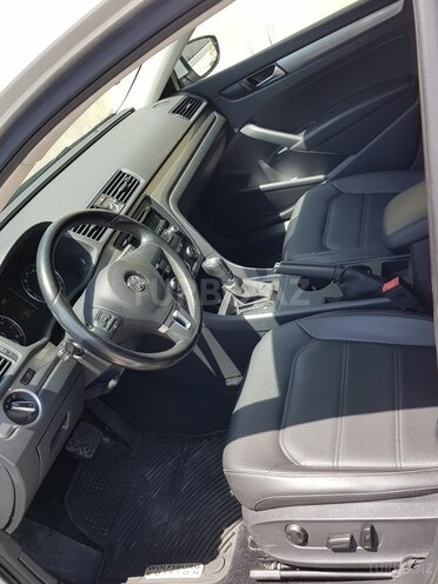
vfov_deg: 67.3
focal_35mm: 26
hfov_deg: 53.1
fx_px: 439
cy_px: 292
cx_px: 219
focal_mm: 4.3
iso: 40
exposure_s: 1/367
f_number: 1.7
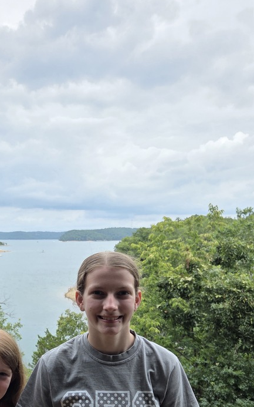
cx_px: 62
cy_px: 299
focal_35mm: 36
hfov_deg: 34.5
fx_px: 399
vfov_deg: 52.0
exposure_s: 1/3647
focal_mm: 5.4
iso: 80
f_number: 1.8
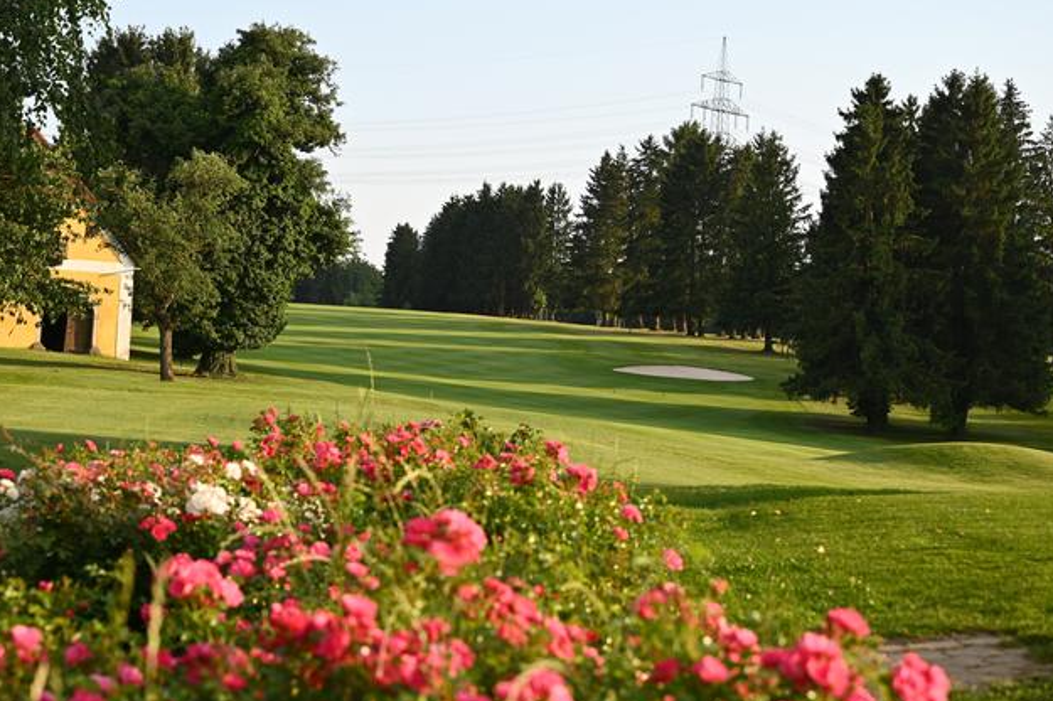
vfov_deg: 17.5
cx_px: 499
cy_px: 346
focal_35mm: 78
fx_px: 2280
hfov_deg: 26.0
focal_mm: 70
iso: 160
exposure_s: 1/250
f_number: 5.6
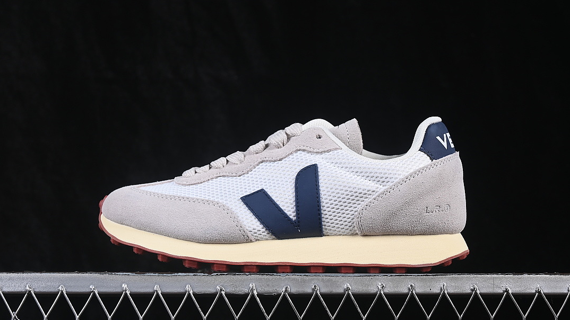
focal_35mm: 79
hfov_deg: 26.9
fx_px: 1194
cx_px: 286
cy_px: 155
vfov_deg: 15.3
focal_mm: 50
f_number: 8
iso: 160
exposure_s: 1/80
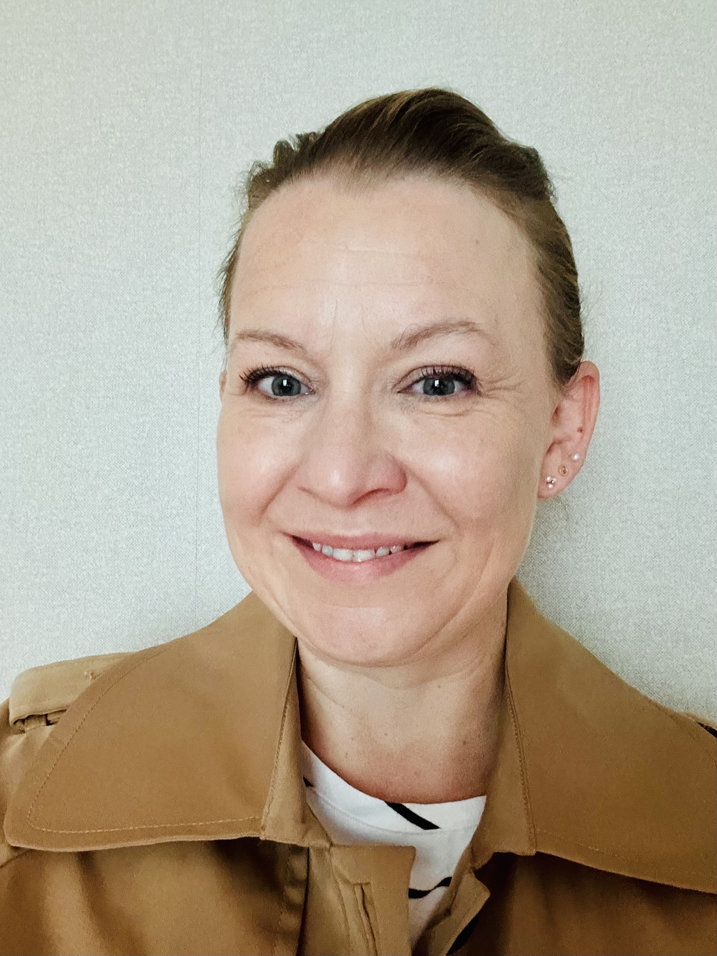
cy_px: 478
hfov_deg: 46.8
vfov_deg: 60.0
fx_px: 829
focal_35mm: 30
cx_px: 358
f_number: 1.9
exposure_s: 1/20
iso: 640
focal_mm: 2.69
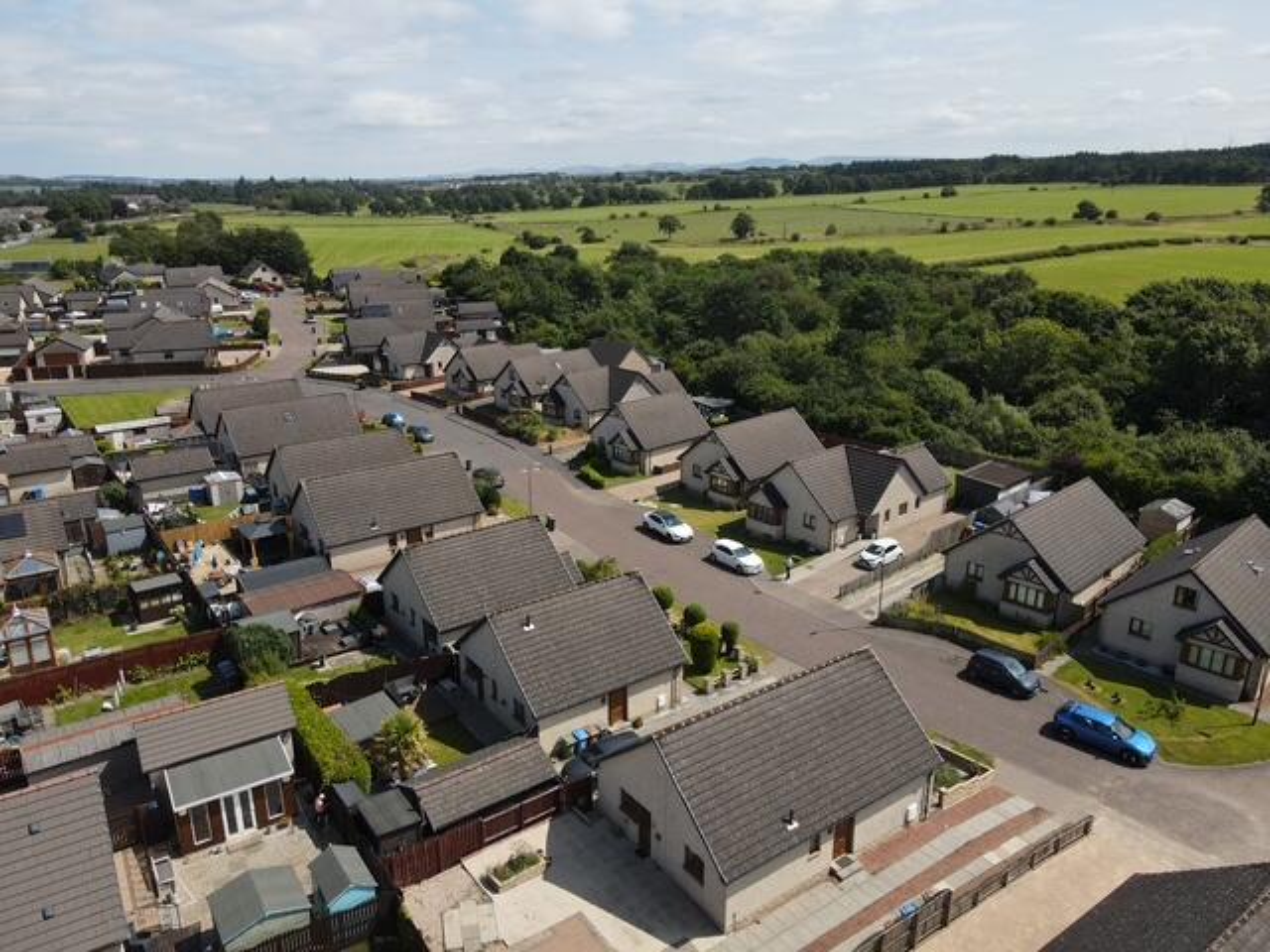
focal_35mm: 24
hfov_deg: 71.6
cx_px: 635
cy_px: 476
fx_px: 881
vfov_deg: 56.8
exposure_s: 1/725
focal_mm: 4.5
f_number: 2.8
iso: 100
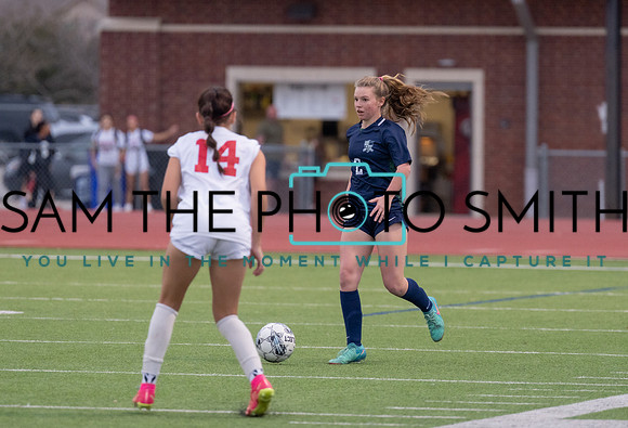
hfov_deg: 5.0
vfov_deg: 3.4
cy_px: 178
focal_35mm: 406
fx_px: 7132
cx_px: 380
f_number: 4
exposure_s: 1/1000
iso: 2000
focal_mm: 280
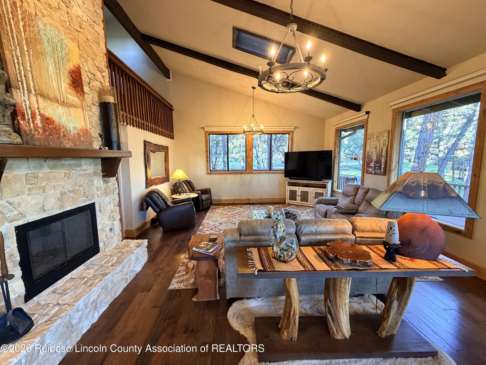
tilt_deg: -7.0
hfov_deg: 102.1
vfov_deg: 85.7
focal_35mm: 14
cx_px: 243
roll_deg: +0.9
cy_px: 182
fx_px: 197
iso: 400
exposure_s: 1/60
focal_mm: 2.22
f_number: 2.2
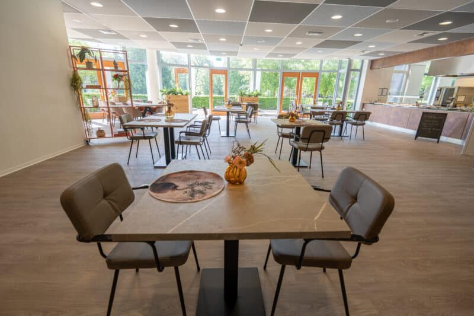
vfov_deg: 73.7
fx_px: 211
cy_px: 158
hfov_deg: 96.7
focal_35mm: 16
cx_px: 237
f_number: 4
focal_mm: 16
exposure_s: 1/60
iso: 160
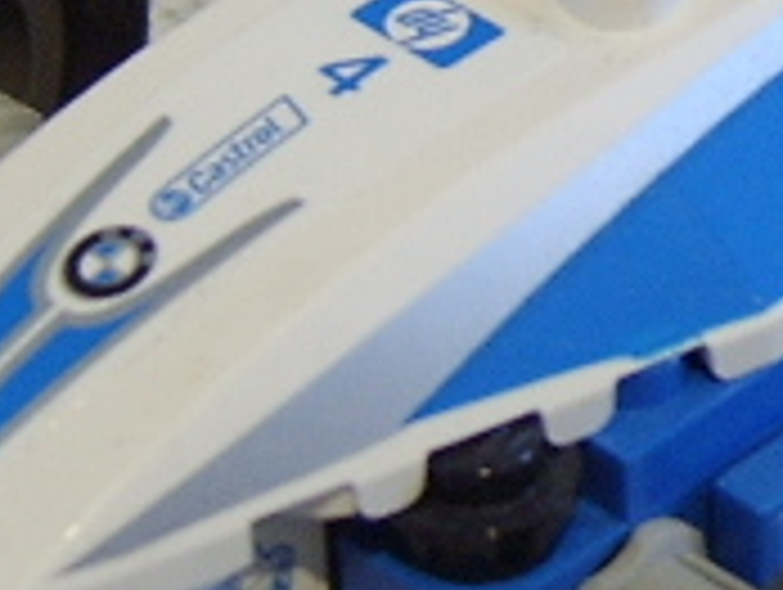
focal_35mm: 182
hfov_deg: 10.6
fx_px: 4122
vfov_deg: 8.1
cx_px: 1026
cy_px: 18
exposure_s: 1/36
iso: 100
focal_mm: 8.13
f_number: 2.7
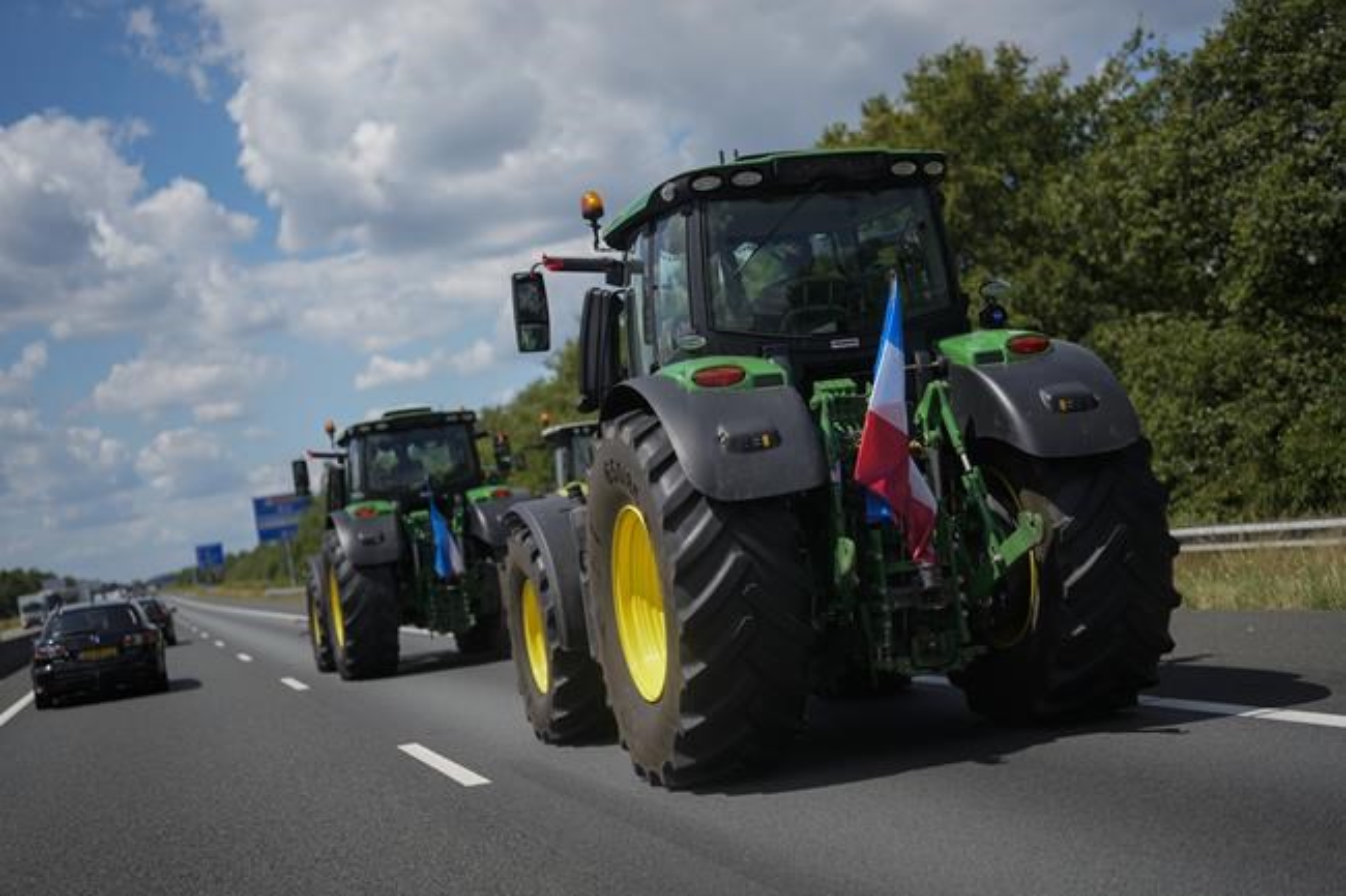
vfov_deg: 27.0
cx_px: 673
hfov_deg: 39.6
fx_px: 1869
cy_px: 448
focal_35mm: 50
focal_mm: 50
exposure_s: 1/6400
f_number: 1.4
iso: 100
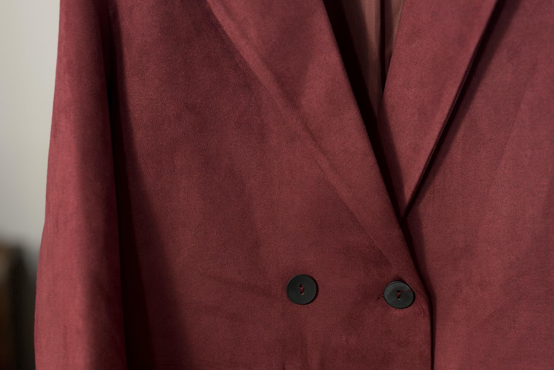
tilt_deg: -12.8
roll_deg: +0.0
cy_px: 301
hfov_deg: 30.1
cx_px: 277
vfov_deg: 20.1
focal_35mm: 67
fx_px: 1031
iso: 200
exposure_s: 1/100
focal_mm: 6.86
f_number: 1.78
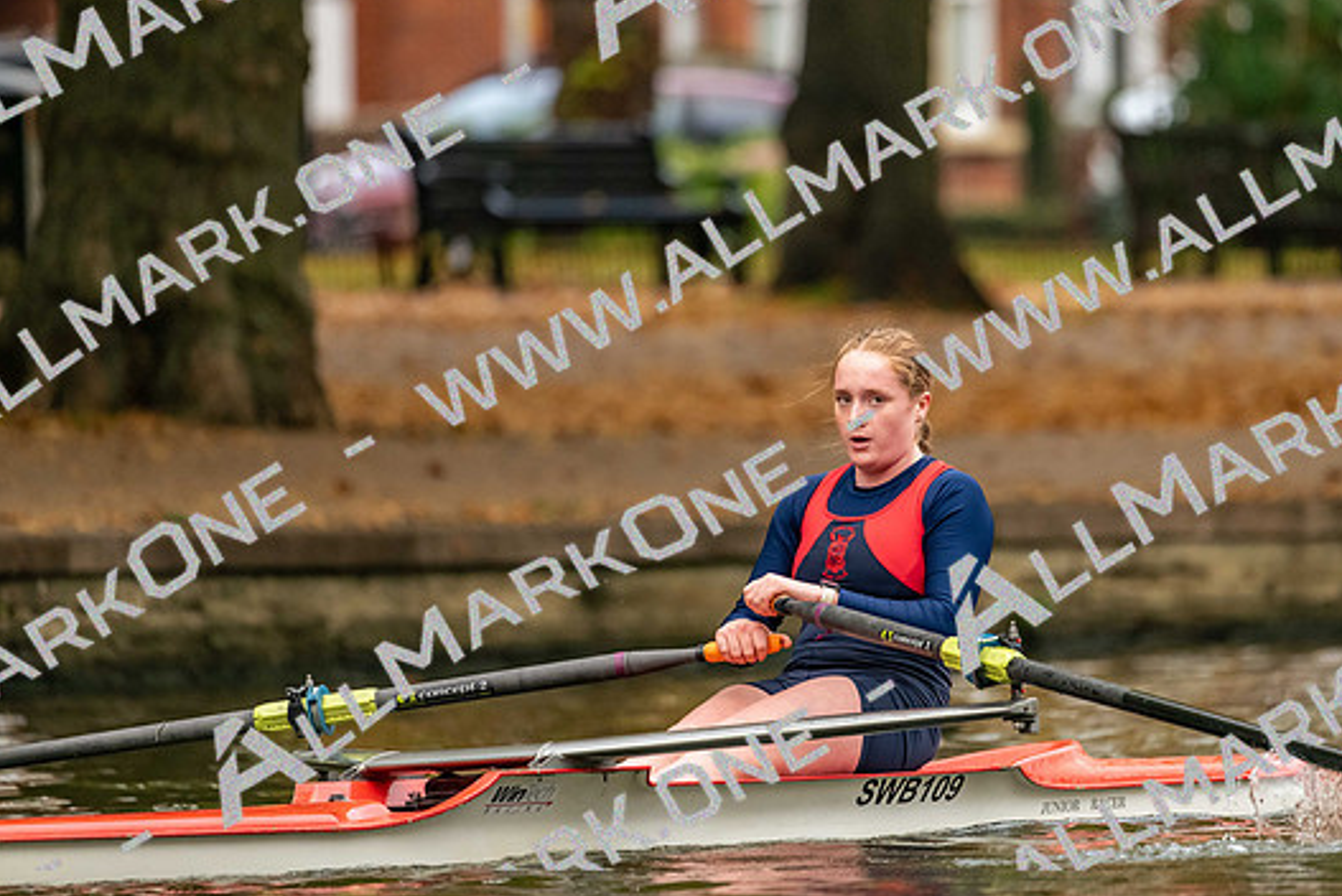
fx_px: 16411
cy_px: 434
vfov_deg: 3.1
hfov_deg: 4.7
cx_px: 731
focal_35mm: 440
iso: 3600
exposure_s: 1/2500
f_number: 4.5
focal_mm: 400
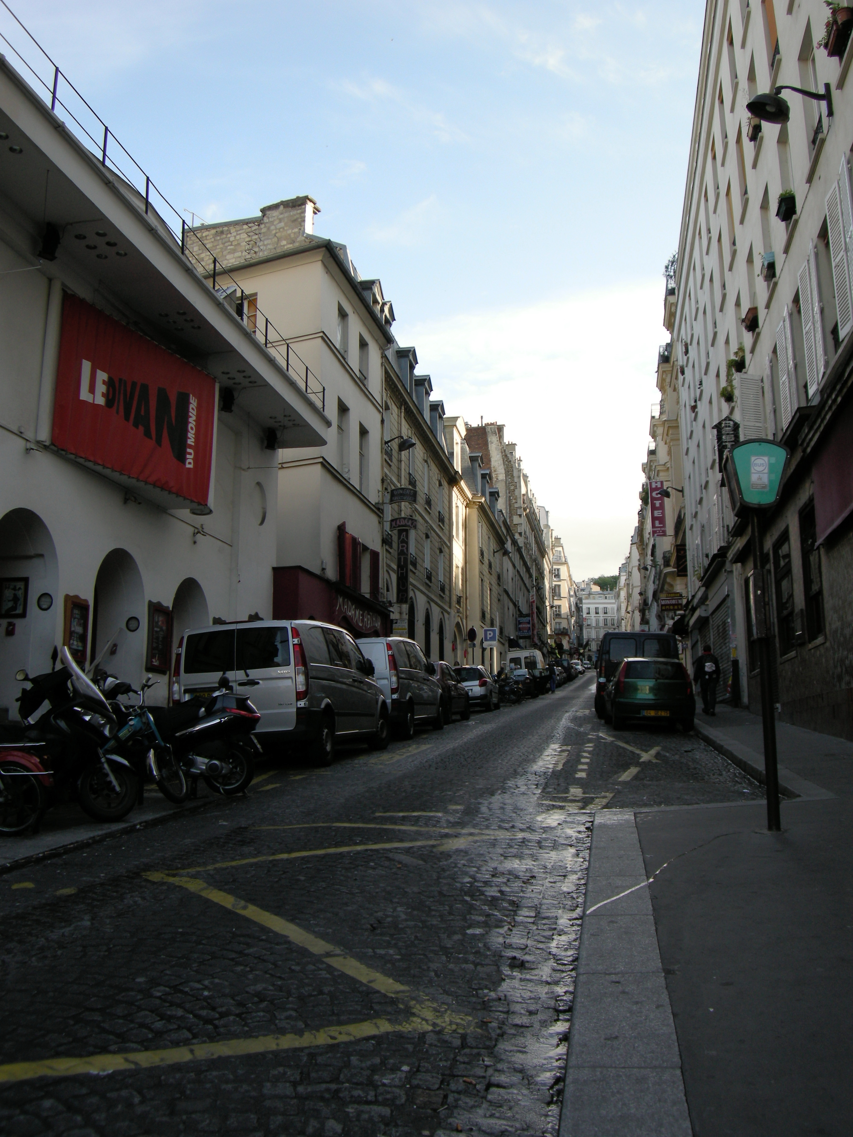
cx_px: 426
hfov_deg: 30.3
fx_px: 1577
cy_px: 568
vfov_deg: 39.7
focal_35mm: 48
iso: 64
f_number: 4.3
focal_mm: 10.1
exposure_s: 1/162
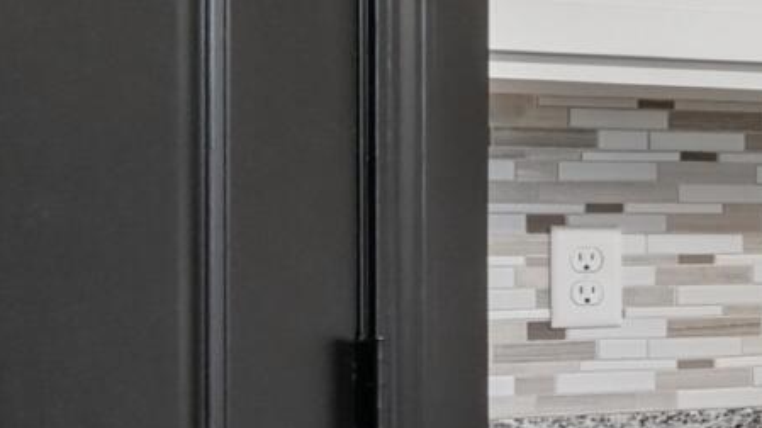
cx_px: 1809
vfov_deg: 11.8
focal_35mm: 102
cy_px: 348
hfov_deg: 14.3
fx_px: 2060
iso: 640
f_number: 7.1
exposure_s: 1/15
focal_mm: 7
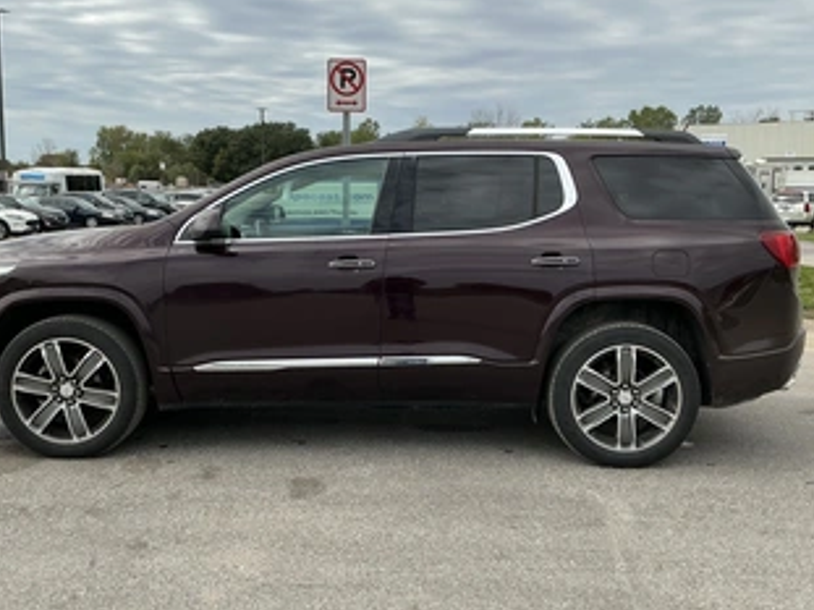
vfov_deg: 39.6
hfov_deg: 51.3
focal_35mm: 36
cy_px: 293
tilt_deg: -5.2
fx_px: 846
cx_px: 377
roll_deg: -0.2
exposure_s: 1/1626
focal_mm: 3
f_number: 1.8
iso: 25
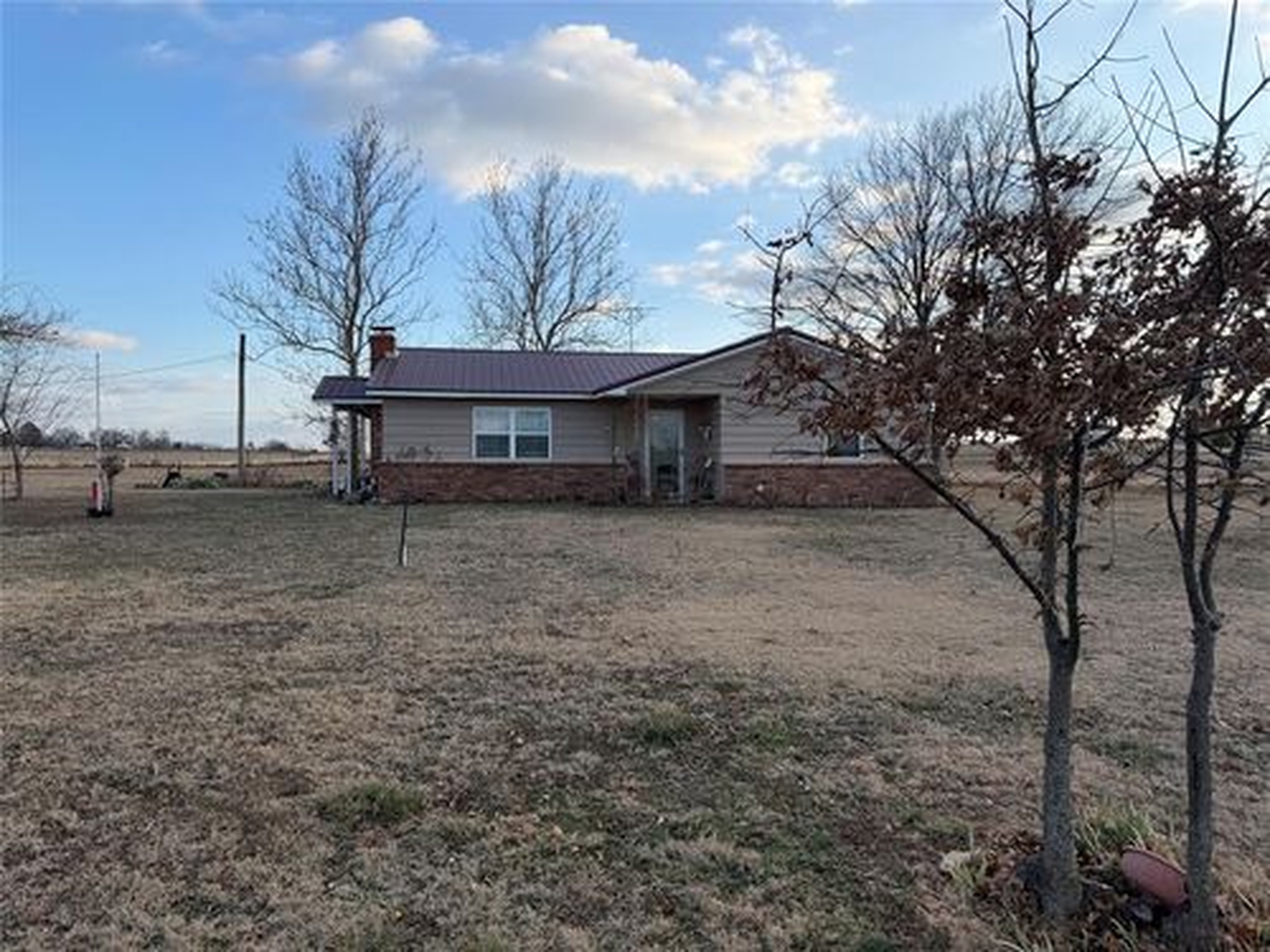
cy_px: 476
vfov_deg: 56.8
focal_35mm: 24
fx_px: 881
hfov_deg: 71.6
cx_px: 635
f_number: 1.78
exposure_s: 1/1901
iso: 80
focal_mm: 6.76
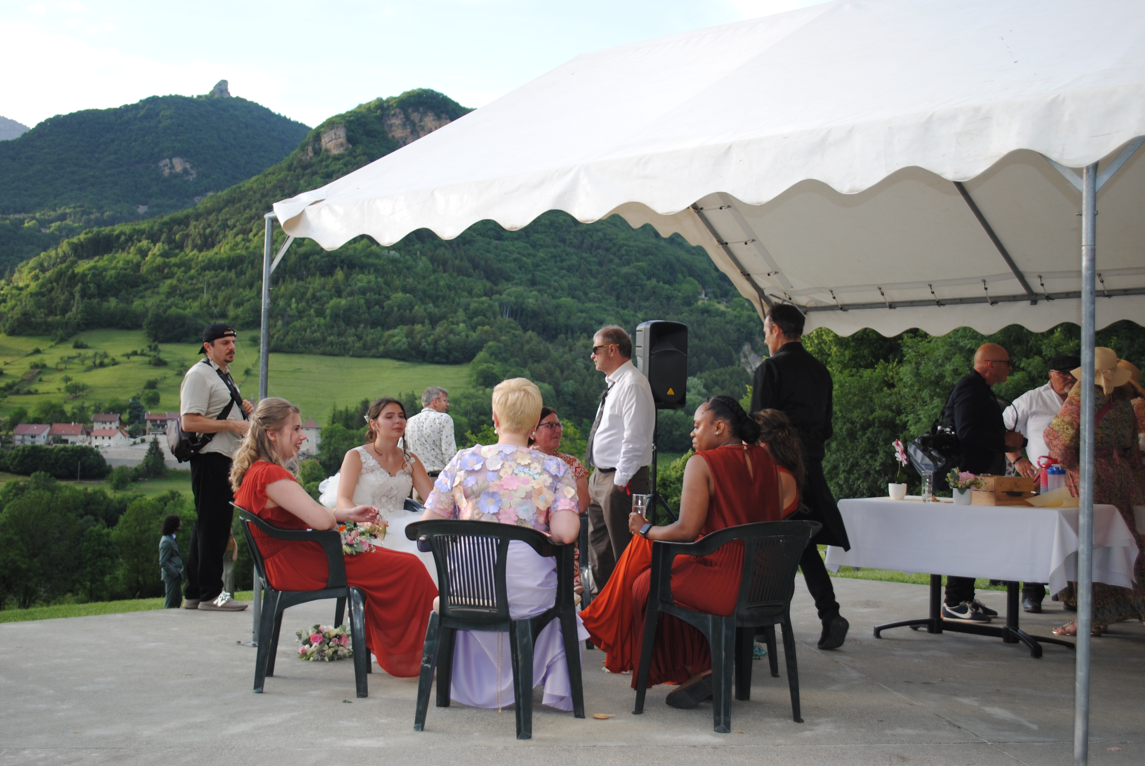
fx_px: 1242
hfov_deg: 49.5
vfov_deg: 34.3
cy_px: 383
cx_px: 572
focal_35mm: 39
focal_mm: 26
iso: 100
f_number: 4.2
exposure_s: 1/160
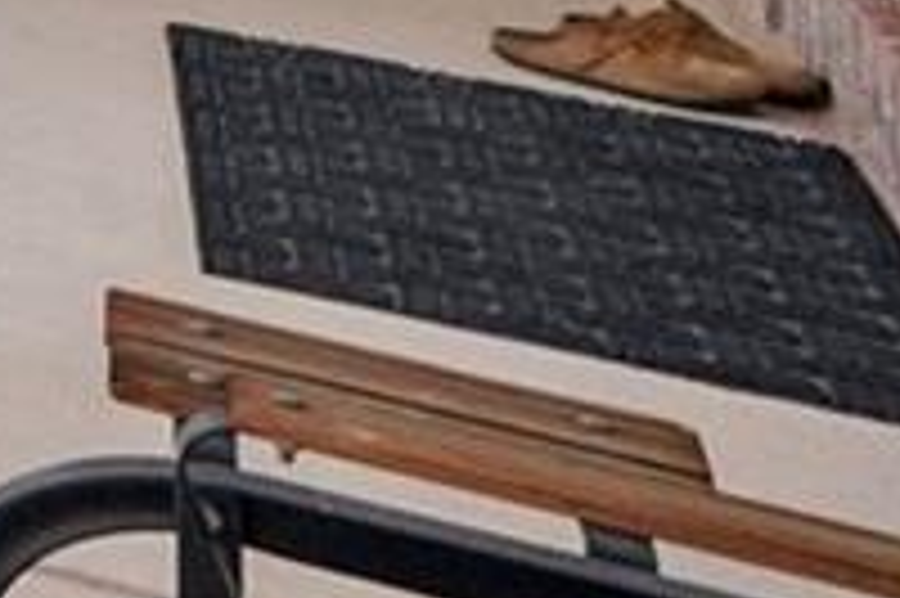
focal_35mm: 120
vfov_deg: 9.2
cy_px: -1178
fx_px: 2997
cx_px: -2655
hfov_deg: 8.3
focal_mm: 10
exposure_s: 1/1000
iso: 800
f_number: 8
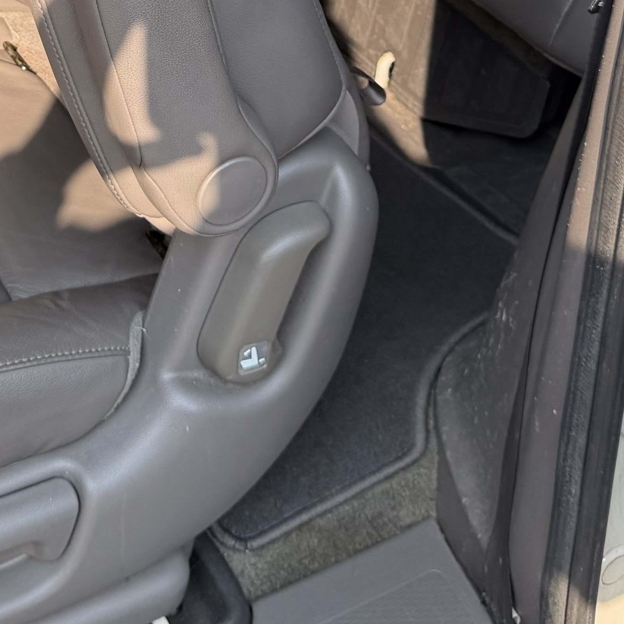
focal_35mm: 76
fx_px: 1550
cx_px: 24
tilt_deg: -27.2
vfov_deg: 20.9
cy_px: -171
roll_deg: -0.3
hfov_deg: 22.0
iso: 80
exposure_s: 1/580
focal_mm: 6.76
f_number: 1.78
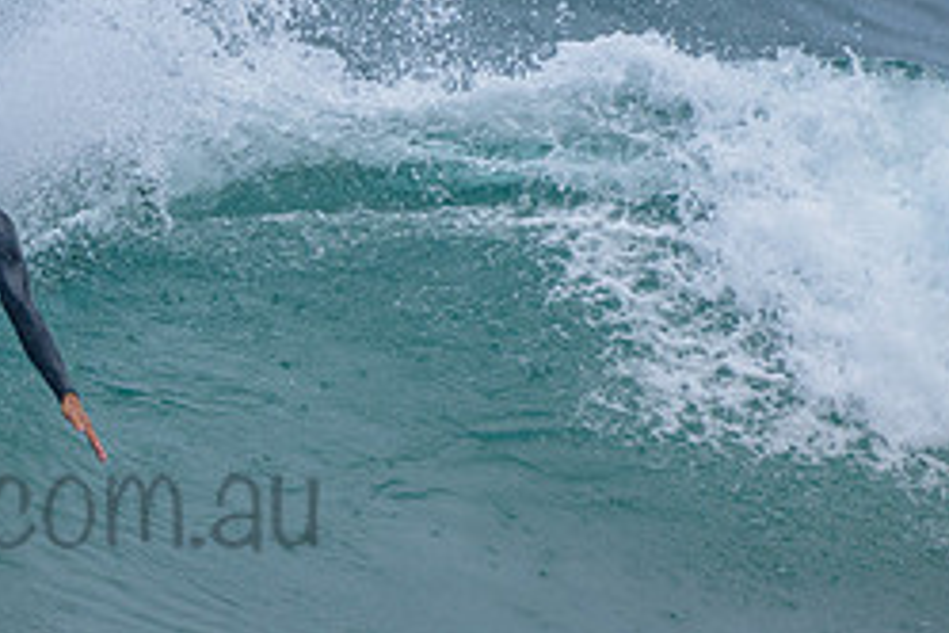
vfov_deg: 1.0
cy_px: 293
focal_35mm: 1430
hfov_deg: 1.4
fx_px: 37693
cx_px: -333
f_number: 5.6
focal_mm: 500
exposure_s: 1/2000
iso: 320
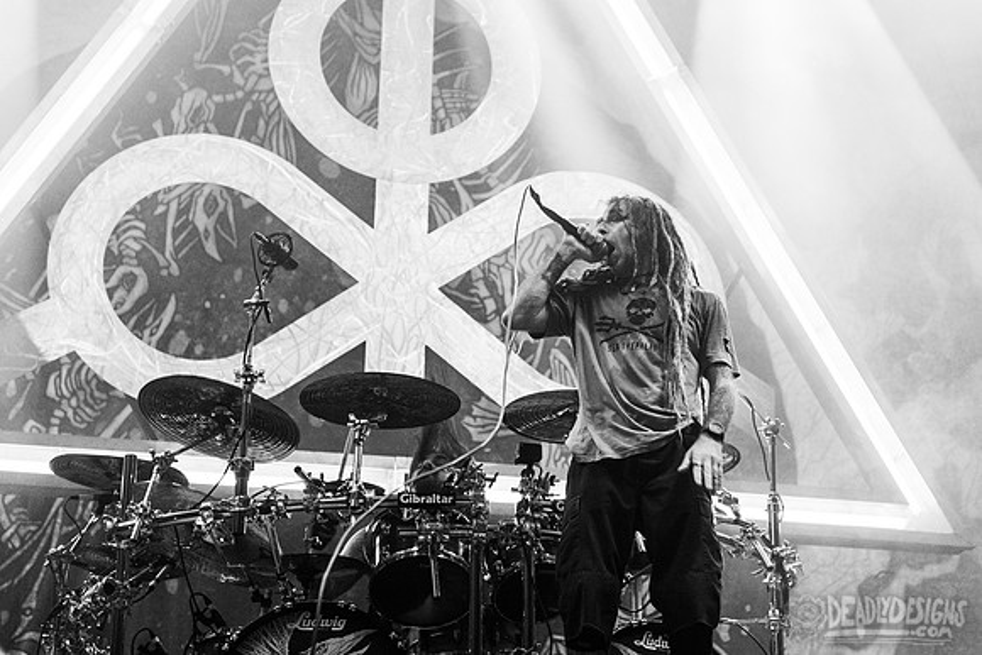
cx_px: 608
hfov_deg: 23.4
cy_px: 249
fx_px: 2365
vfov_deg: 15.8
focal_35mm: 87
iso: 3200
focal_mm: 70
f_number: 3.2
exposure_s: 1/320
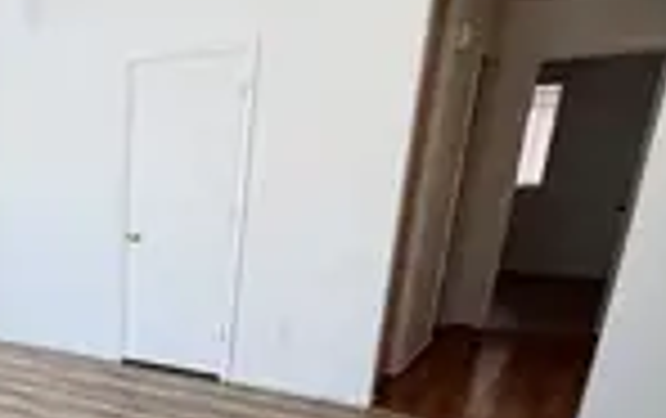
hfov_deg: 42.3
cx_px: -4
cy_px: 405
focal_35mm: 40
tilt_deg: -19.9
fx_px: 727
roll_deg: +2.0
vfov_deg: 30.2
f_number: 2.2
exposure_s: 1/120
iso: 80
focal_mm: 2.22
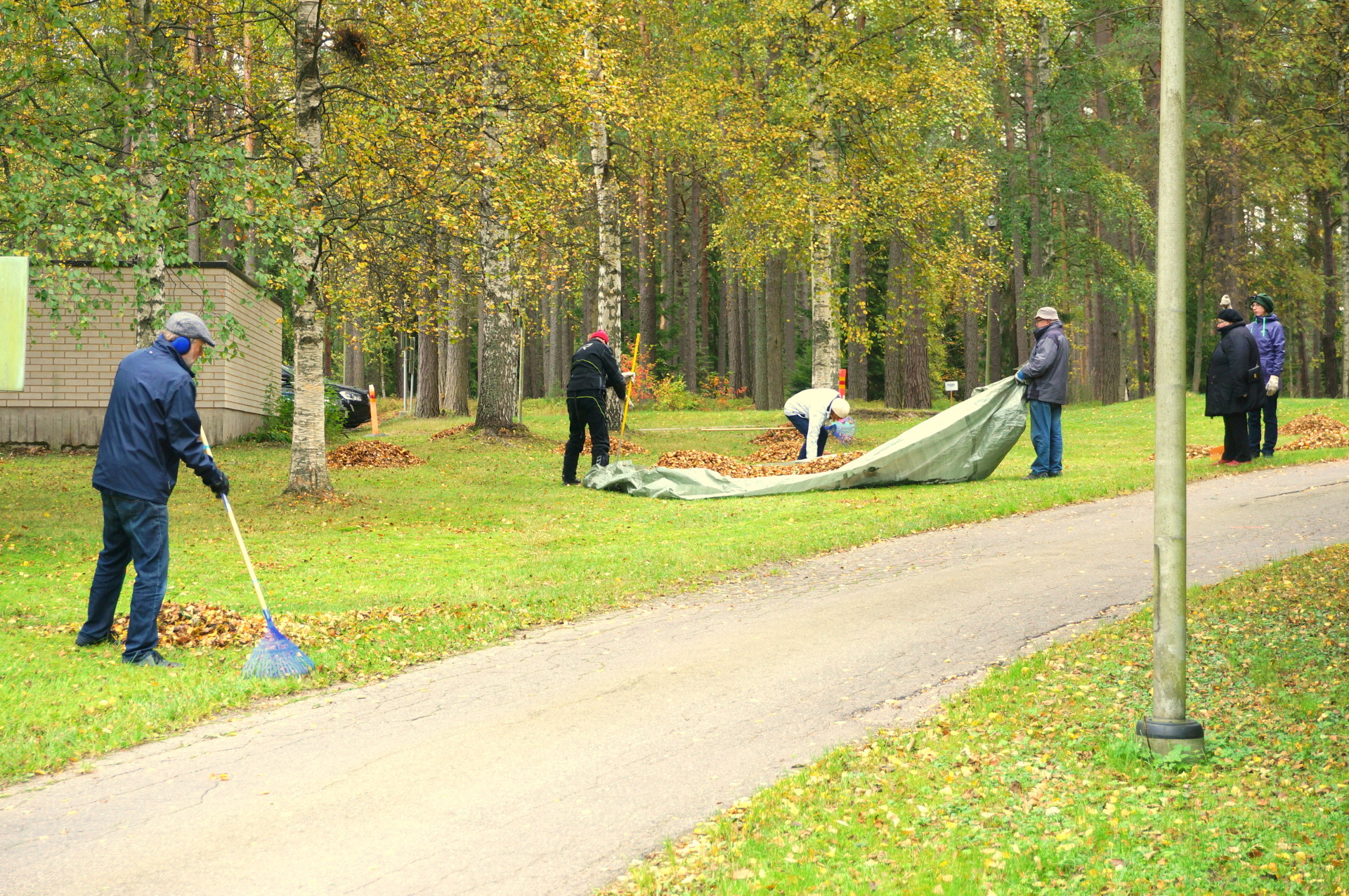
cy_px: 448
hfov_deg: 34.2
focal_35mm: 58
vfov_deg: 23.1
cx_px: 674
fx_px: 2190
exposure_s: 1/60
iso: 160
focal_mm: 39
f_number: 5.6
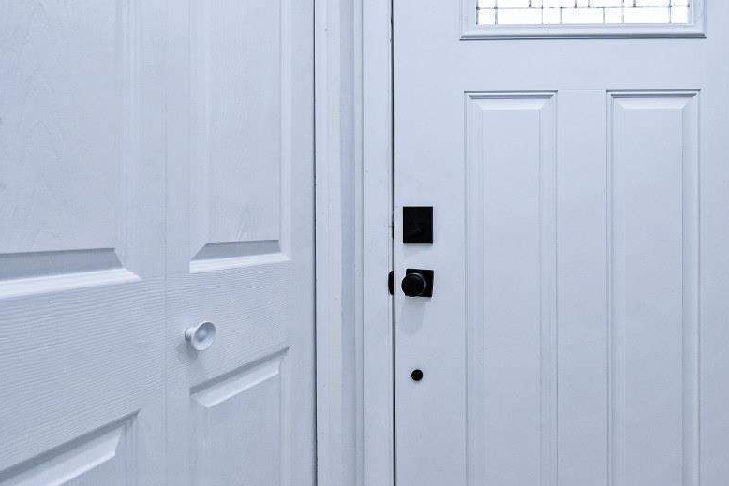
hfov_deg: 63.0
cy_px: 228
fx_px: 547
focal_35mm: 27
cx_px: 556
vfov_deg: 47.9
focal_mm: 14
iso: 200
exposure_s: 1/80
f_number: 5
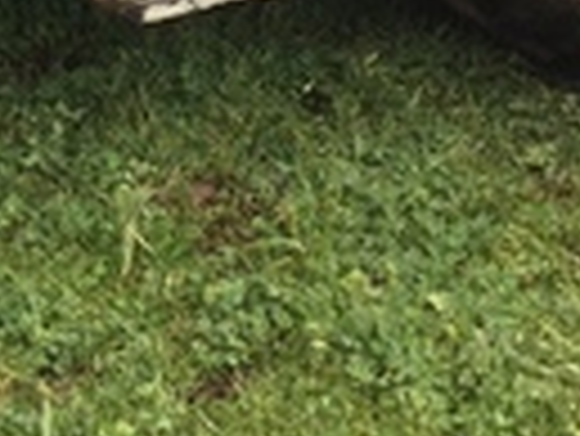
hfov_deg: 12.2
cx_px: -63
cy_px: -483
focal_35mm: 159
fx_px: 2667
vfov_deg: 8.8
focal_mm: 3.3
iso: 25
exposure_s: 1/103
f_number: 2.4
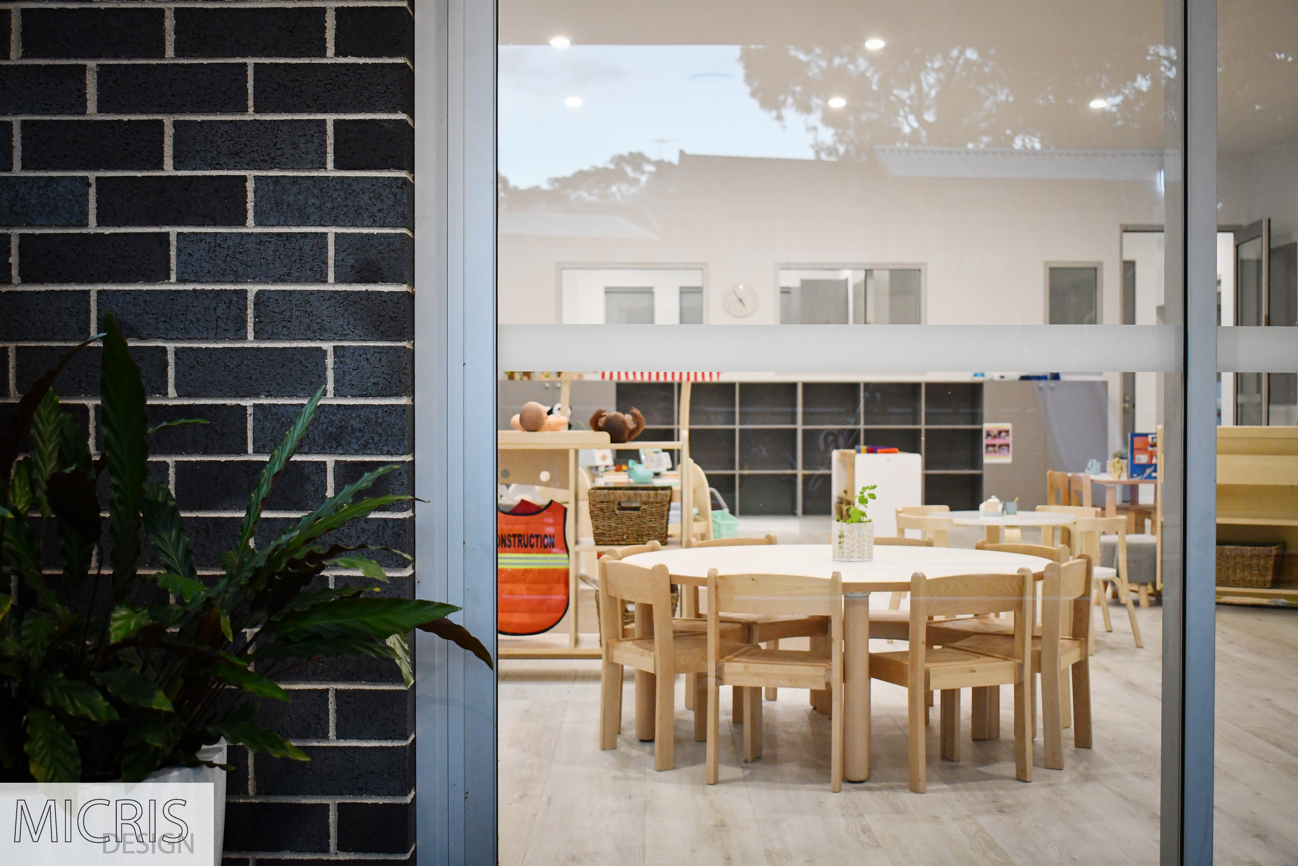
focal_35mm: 46
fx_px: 1658
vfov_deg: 29.2
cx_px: 649
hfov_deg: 42.7
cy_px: 433
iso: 1800
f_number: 4.2
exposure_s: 1/125
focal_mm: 31
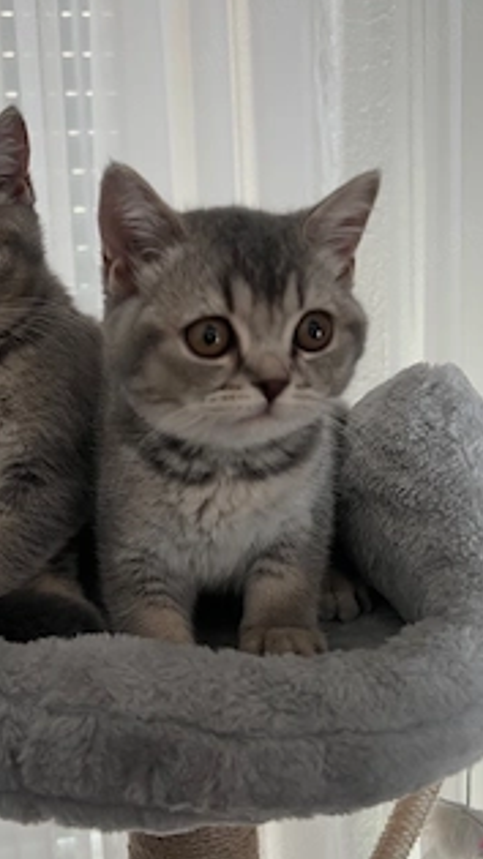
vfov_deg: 55.2
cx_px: 117
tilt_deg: -7.3
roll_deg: +4.0
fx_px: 820
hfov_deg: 32.2
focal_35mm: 36
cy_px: 466
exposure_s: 1/74
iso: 125
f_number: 1.5
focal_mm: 5.7
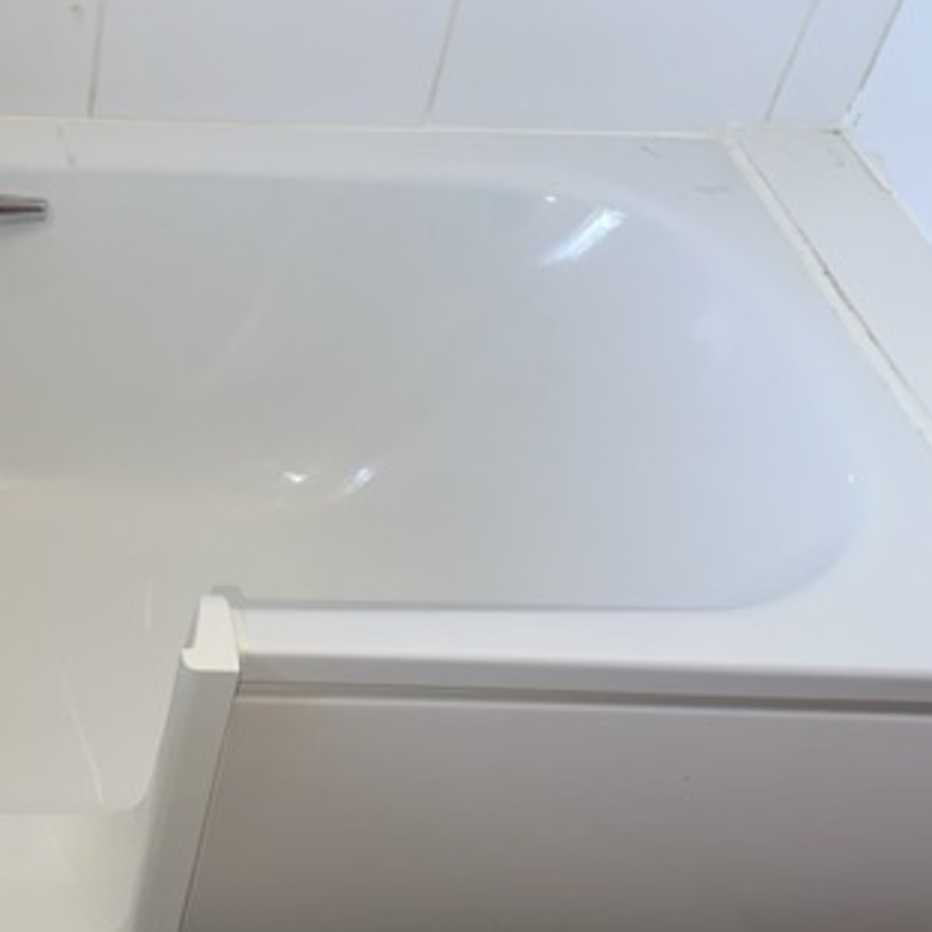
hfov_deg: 31.0
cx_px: -87
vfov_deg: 33.7
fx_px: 1493
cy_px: 747
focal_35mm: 49
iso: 125
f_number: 1.78
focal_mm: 6.86
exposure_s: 1/50
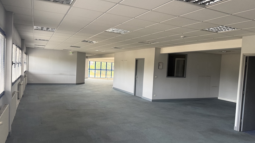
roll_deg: -3.1
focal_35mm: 27
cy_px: 78
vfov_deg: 42.9
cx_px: 124
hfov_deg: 69.8
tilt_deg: -3.6
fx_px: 183
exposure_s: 1/60
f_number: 1.78
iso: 250
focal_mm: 6.76
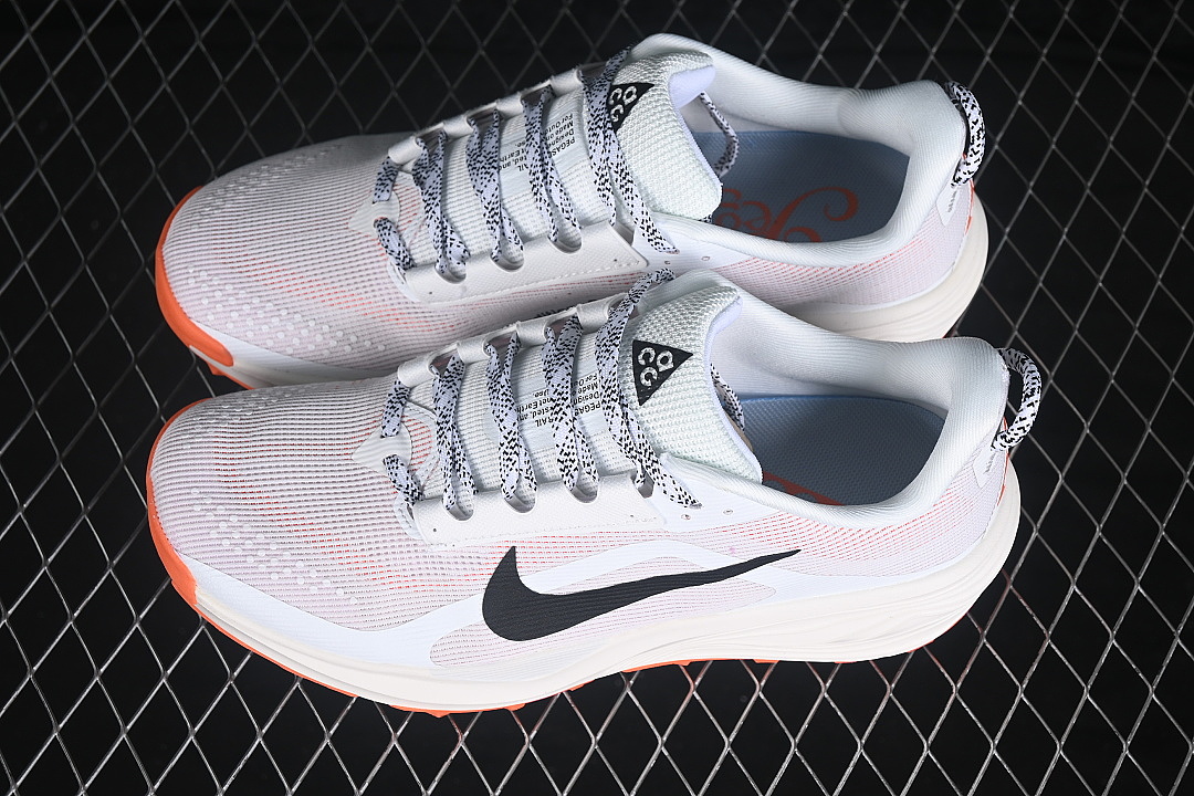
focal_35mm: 75
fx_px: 2487
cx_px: 597
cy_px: 398
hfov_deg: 27.0
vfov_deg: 18.2
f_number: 7.1
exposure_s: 1/80
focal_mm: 50
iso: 160
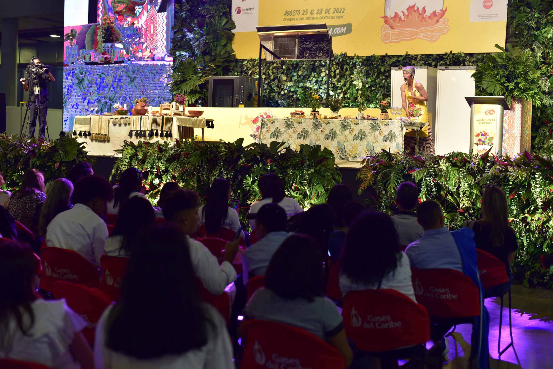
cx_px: 276
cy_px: 184
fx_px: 768
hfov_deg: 39.6
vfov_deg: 27.0
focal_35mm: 50
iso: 1000
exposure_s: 1/200
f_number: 2.8
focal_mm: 50
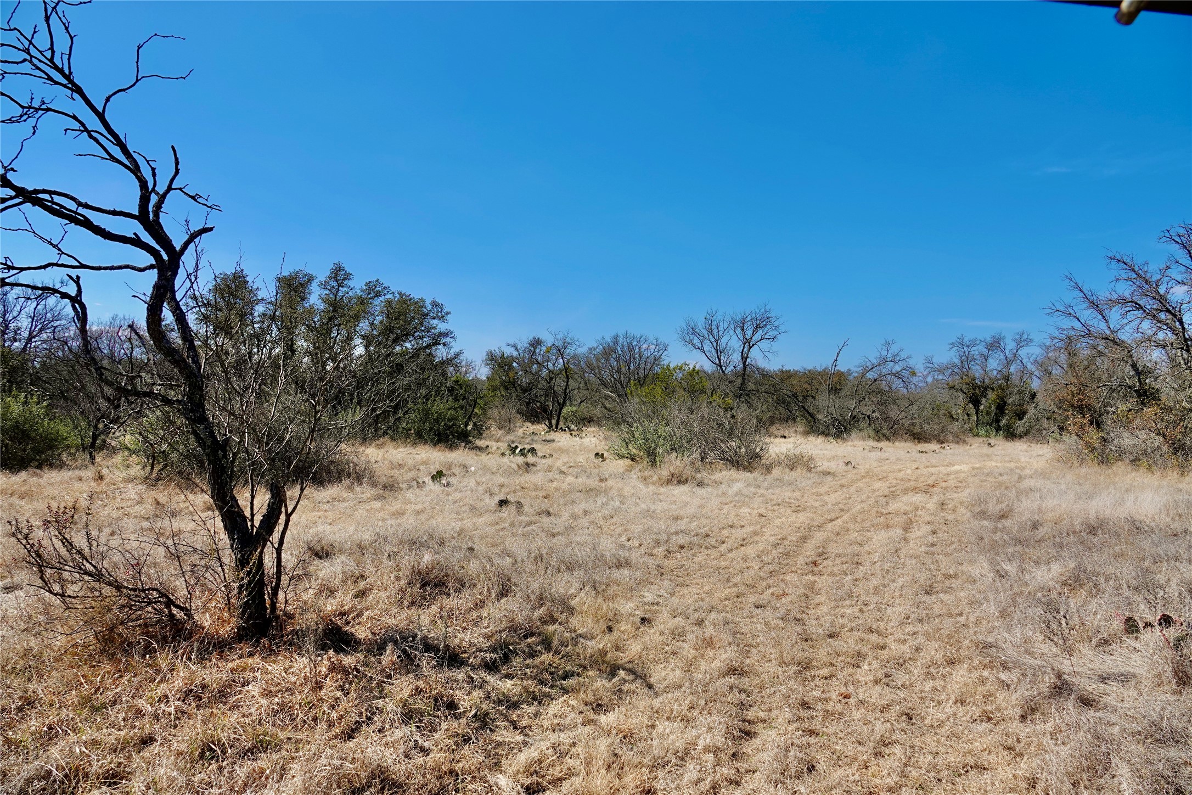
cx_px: 596
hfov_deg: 73.7
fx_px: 795
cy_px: 398
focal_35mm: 24
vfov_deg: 53.1
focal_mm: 8.8
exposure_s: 1/800
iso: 100
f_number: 4
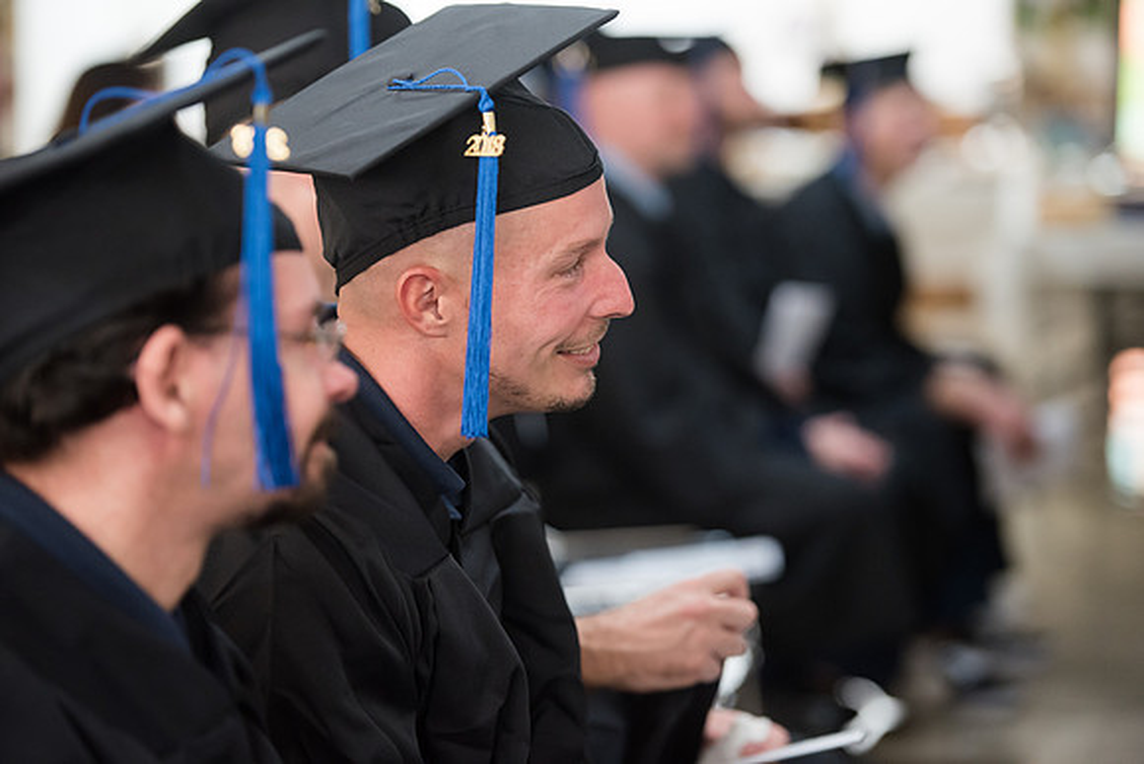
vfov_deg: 11.0
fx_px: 3973
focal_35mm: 125
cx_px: 572
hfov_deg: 16.4
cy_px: 382
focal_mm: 125
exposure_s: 1/200
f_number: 2.8
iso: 2500
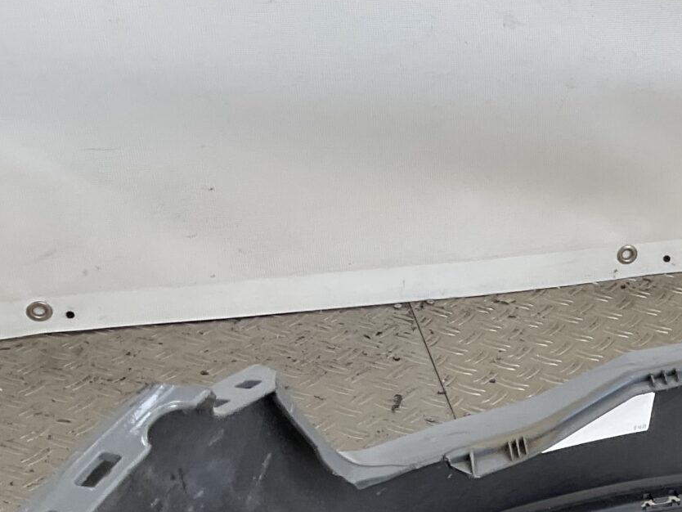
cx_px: 929
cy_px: 618
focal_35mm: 89
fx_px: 1754
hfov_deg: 19.9
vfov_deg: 16.0
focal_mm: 3
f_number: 1.8
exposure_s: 1/199
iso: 16
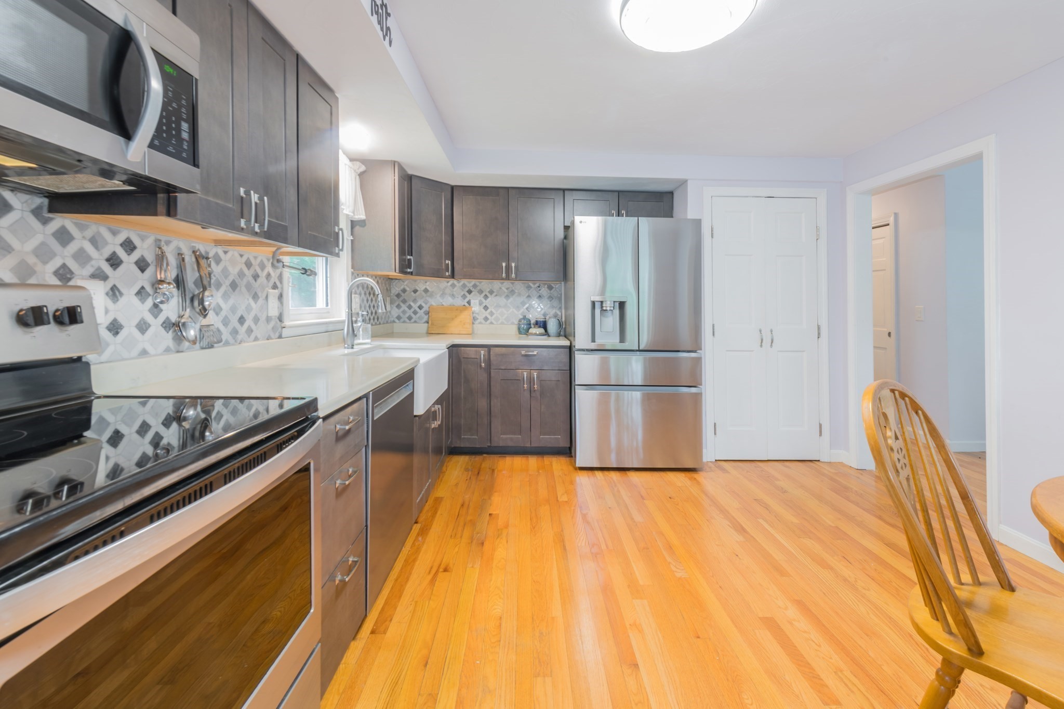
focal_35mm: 14
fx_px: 414
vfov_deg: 81.2
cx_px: 532
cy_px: 354
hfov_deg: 104.3
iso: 100
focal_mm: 14
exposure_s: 5
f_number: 14
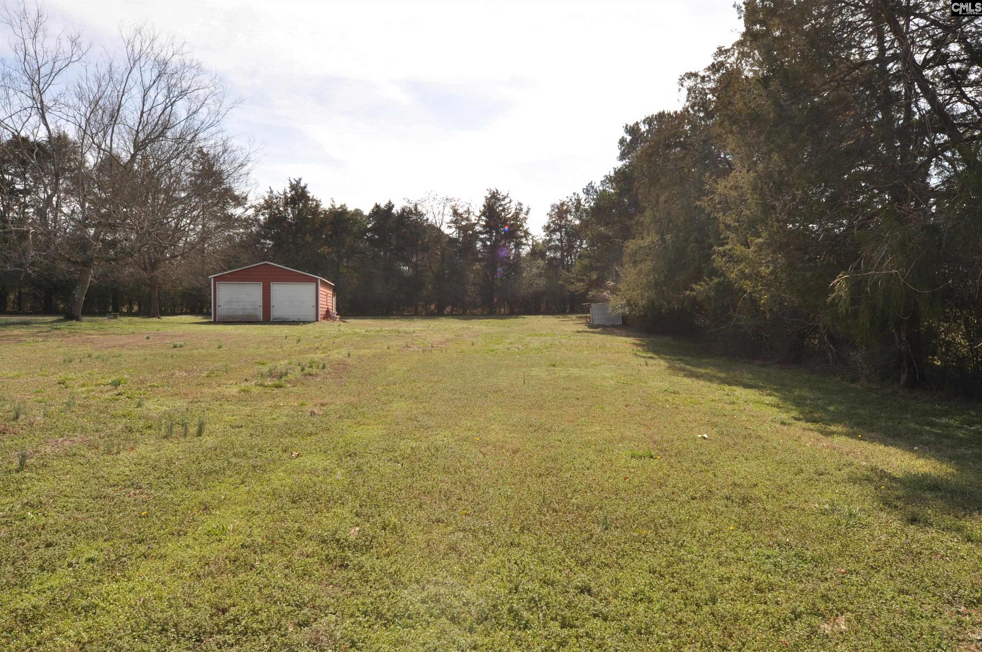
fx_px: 572
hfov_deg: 81.3
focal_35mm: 21
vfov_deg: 59.4
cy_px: 326
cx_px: 491
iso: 320
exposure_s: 1/320
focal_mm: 14
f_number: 9
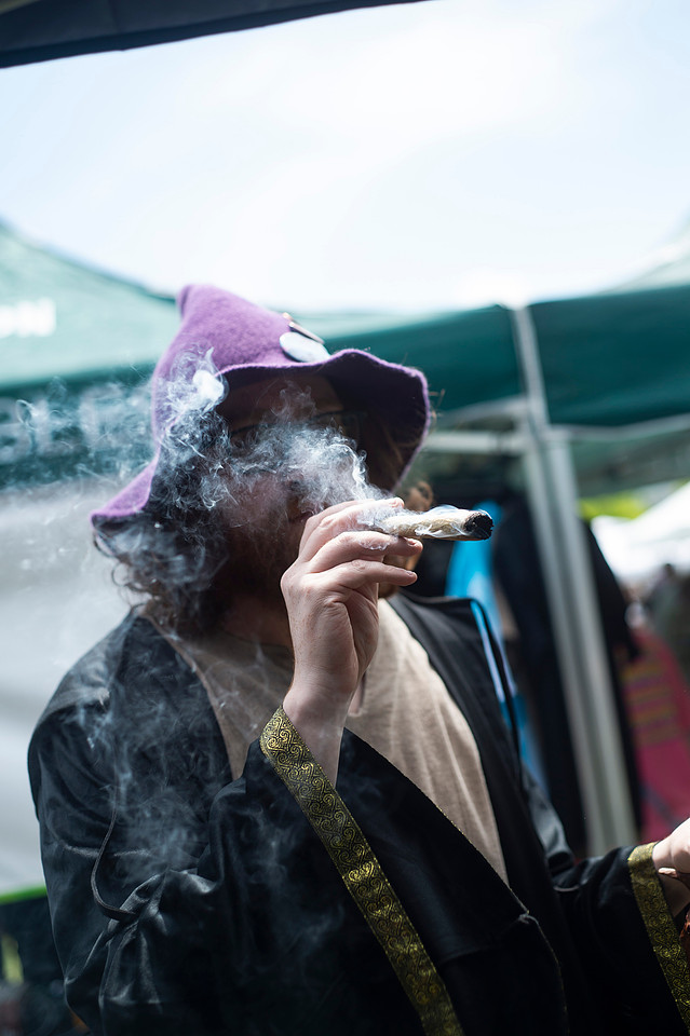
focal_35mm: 50
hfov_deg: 27.0
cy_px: 518
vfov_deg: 39.6
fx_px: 1439
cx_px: 345
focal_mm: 50
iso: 200
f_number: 2.8
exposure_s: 1/2500
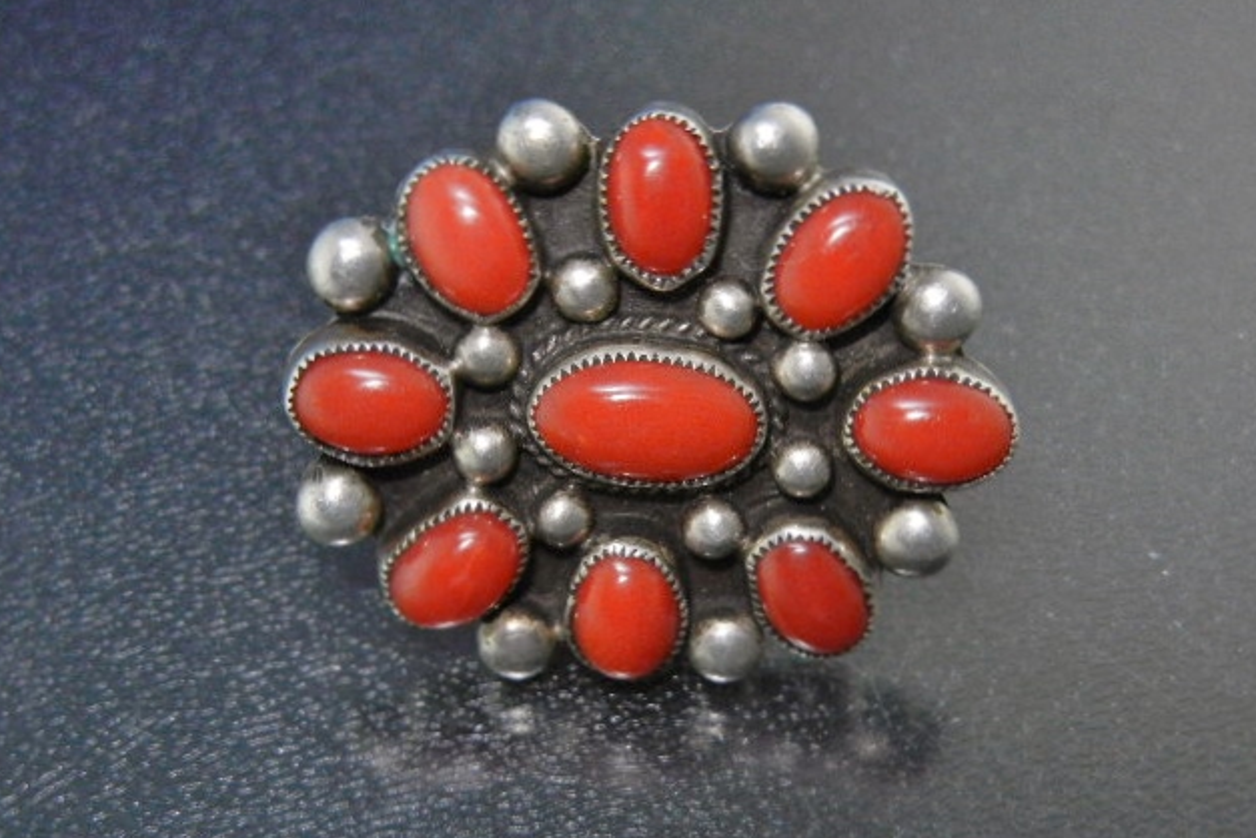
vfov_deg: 24.6
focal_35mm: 55
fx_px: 1919
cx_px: 629
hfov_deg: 36.2
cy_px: 427
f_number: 7.8
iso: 800
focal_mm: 9.3
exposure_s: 1/30
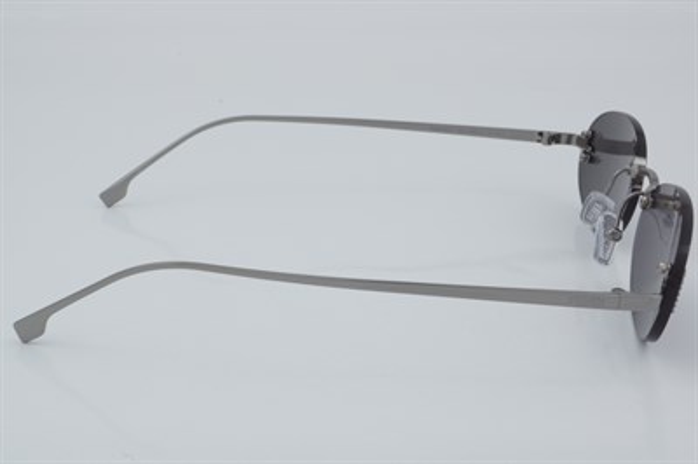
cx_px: 349
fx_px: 1453
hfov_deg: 27.0
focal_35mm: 75
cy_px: 232
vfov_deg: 18.2
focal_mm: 50
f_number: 32
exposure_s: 1/4
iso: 100
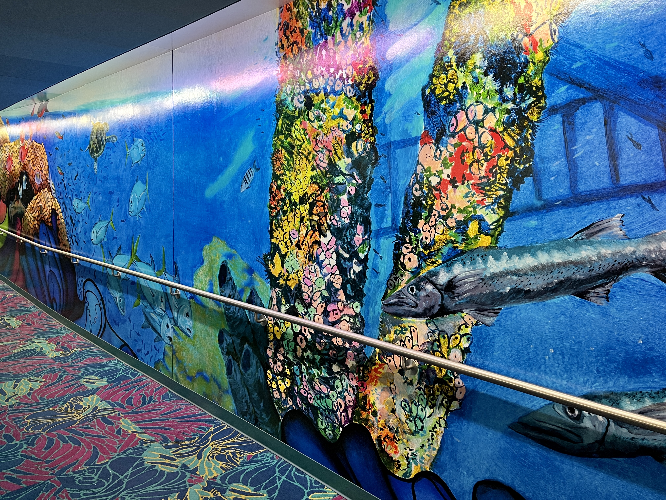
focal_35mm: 26
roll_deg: -2.8
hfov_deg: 67.3
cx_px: 333
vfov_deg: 53.1
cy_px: 250
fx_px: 500
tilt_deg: -7.2
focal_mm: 5.1
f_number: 1.6
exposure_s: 1/60
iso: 160
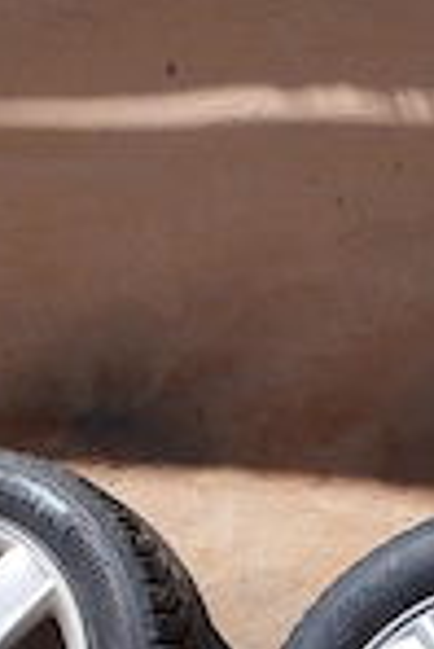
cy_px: 688
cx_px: 259
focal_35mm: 73
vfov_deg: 25.9
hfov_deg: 18.7
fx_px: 1317
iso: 100
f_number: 1.8
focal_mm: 6.24
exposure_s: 1/1448
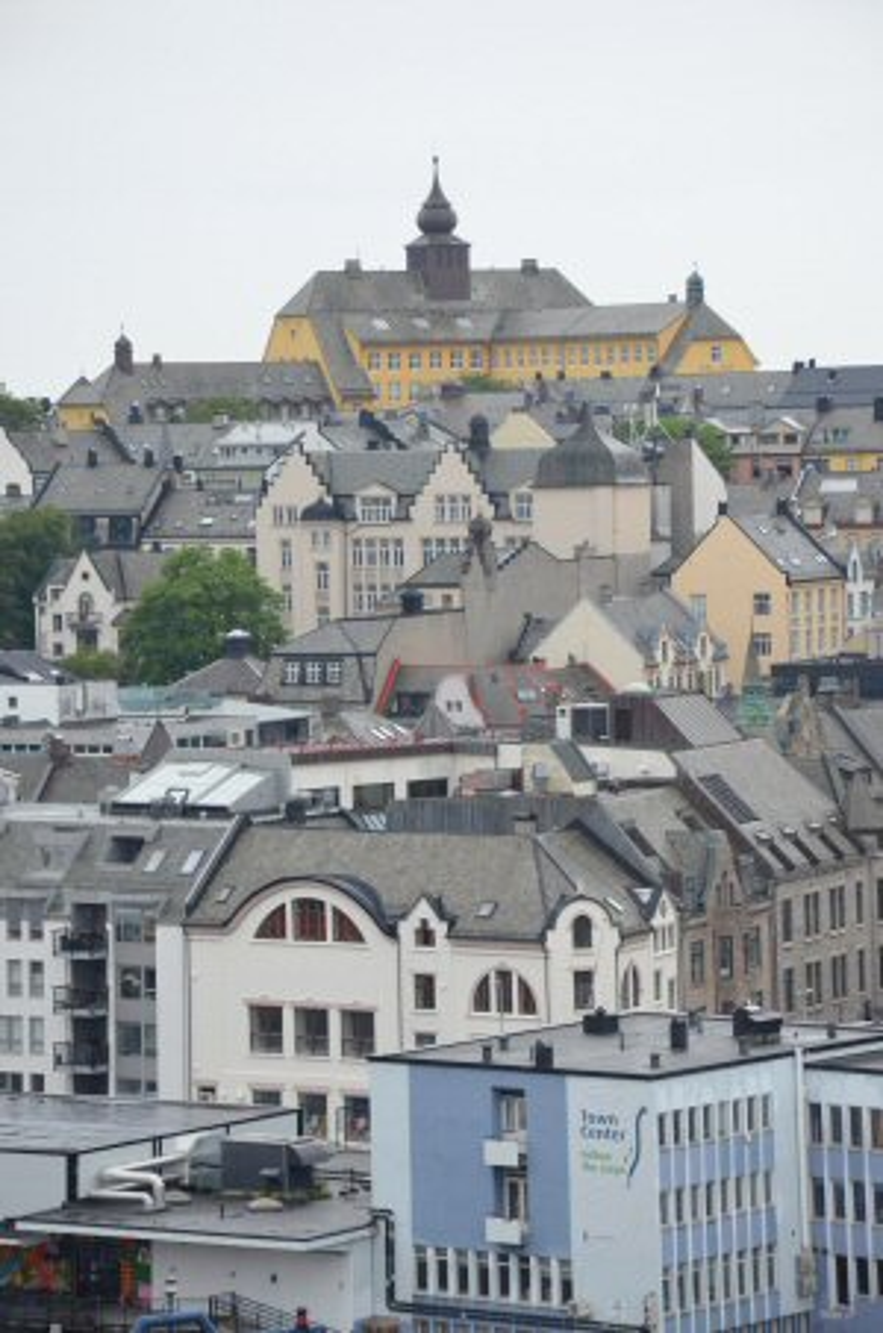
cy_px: 666
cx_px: 442
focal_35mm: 158
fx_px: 5821
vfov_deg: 13.1
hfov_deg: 8.7
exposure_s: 1/500
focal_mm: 105
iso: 1600
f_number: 9
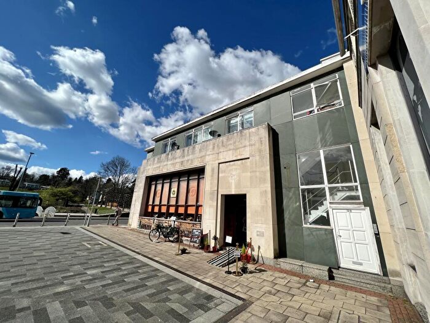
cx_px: 215
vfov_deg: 89.9
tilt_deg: +16.3
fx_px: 161
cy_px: 162
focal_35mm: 13
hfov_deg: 106.2
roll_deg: -3.1
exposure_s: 1/3650
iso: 40
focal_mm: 1.57
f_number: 1.8
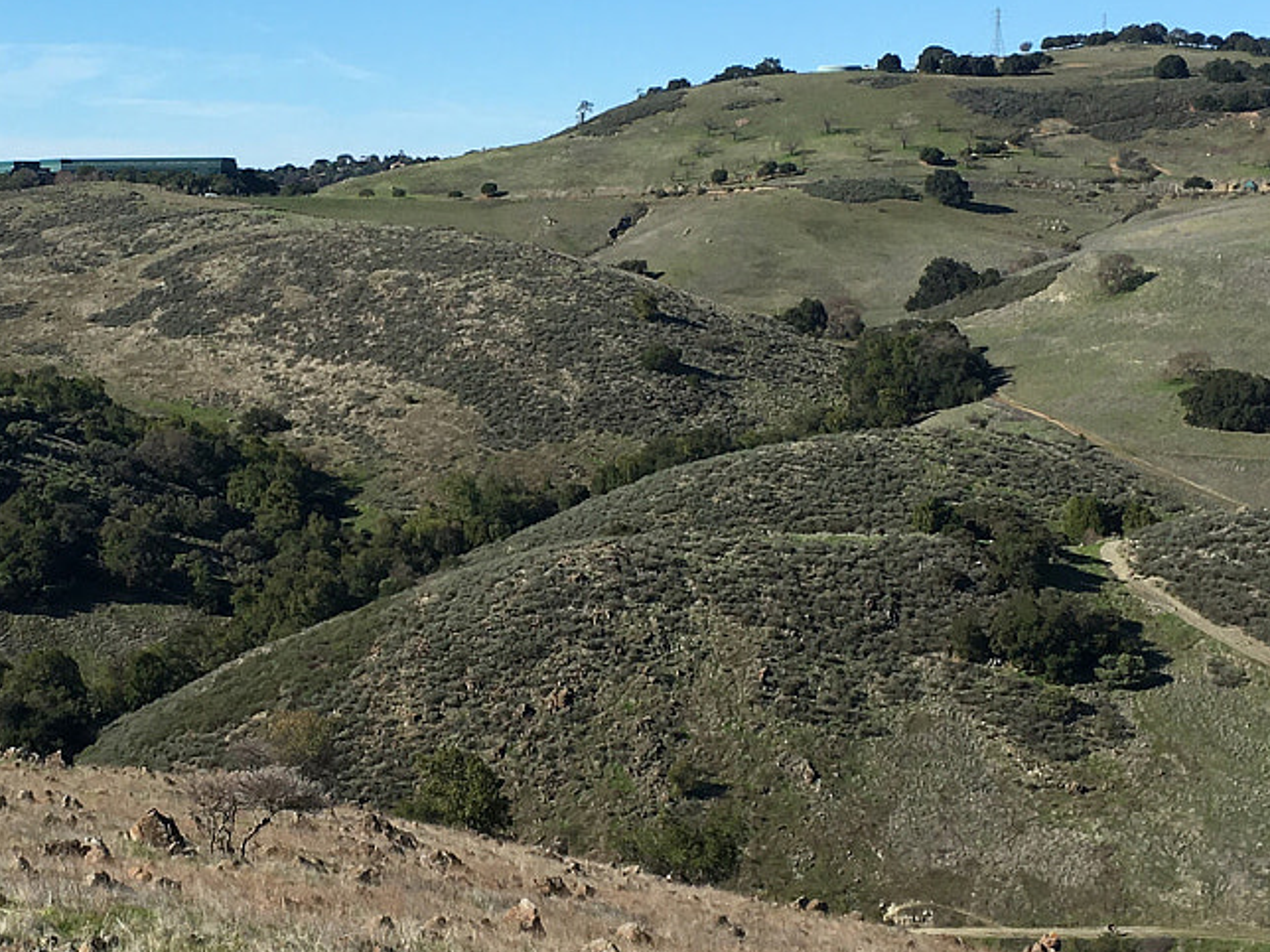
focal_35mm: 72
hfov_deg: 26.7
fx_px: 2642
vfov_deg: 20.4
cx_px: 339
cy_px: 461
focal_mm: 4.15
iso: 25
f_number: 2.2
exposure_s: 1/1326
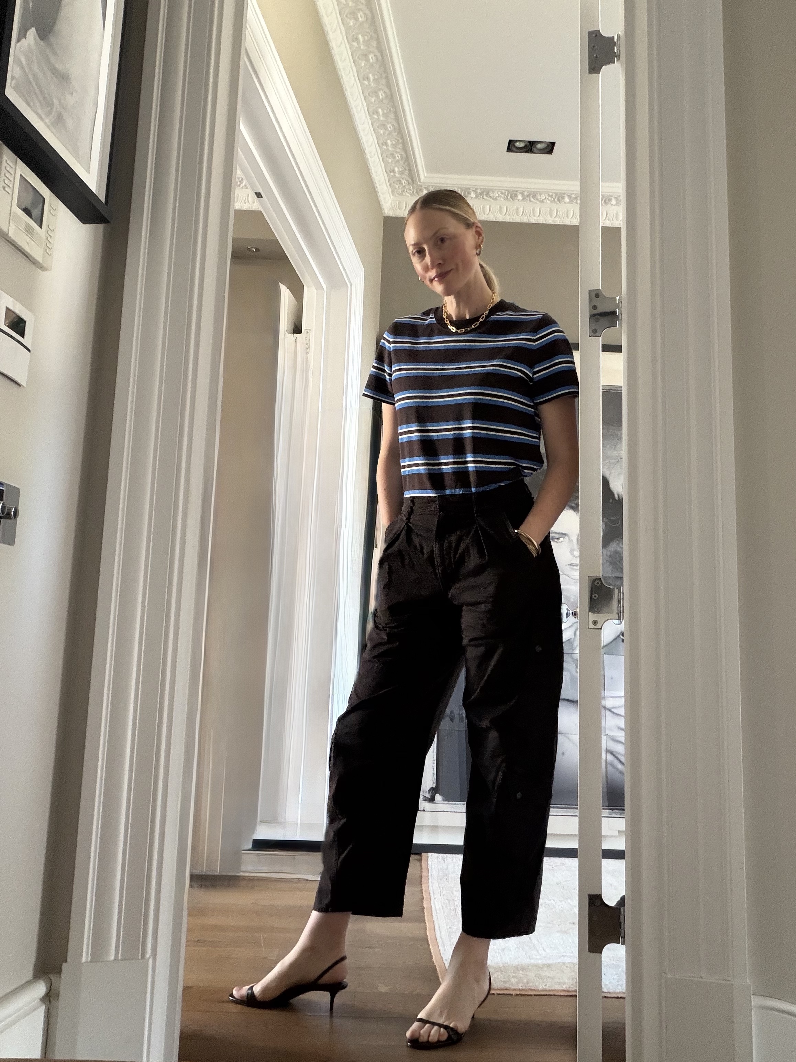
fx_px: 920
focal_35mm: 30
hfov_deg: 46.8
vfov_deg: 60.0
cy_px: 531
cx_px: 398
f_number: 1.9
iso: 250
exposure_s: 1/60
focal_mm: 2.71
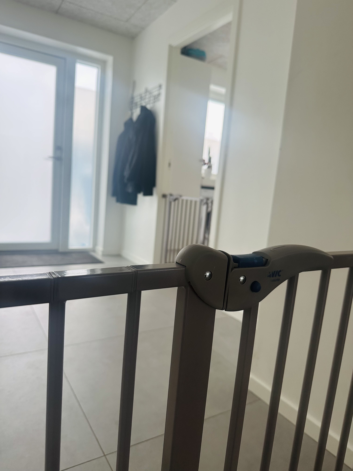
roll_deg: -5.2
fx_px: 326
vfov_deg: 71.6
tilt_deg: -7.9
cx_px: 176
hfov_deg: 56.8
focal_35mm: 24
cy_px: 236
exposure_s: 1/121
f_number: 1.78
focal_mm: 6.86
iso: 160
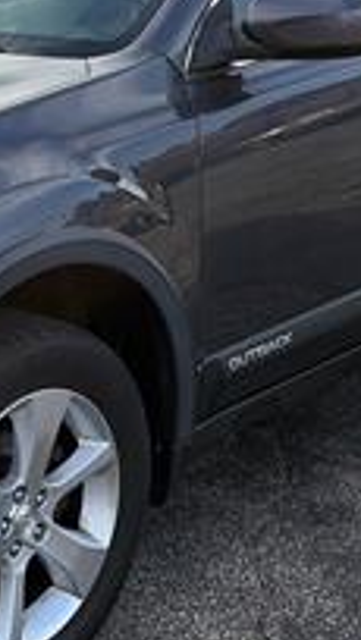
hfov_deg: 13.3
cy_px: 232
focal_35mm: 89
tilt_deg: -13.8
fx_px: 1512
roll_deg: +0.1
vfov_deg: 23.8
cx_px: -60
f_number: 1.6
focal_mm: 5.96
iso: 64
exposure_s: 1/1311
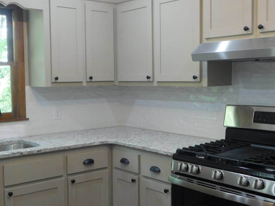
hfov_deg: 40.3
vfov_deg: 30.9
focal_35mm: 47
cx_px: 119
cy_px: 102
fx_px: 373
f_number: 3.2
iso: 140
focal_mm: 5.3
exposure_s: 1/30
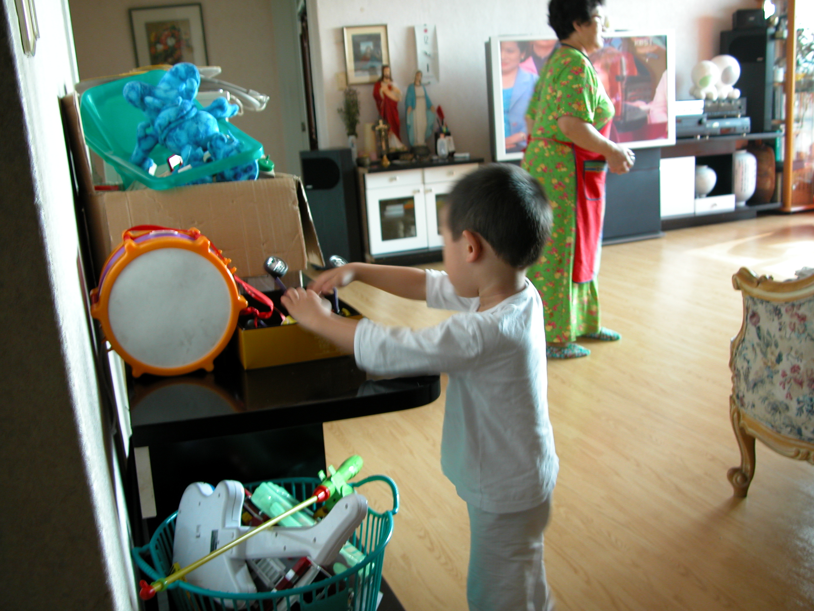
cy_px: 306
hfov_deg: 54.0
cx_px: 407
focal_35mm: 34
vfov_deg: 41.8
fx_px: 800
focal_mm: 8.9
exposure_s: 1/14
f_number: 2.8
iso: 100
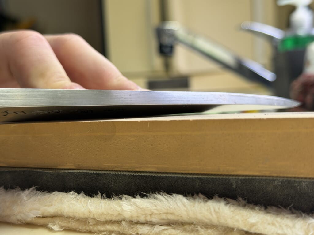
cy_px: 118
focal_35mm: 48
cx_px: 157
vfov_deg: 30.3
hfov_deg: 39.7
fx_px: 435
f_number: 1.78
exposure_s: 1/60
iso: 100
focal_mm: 6.76
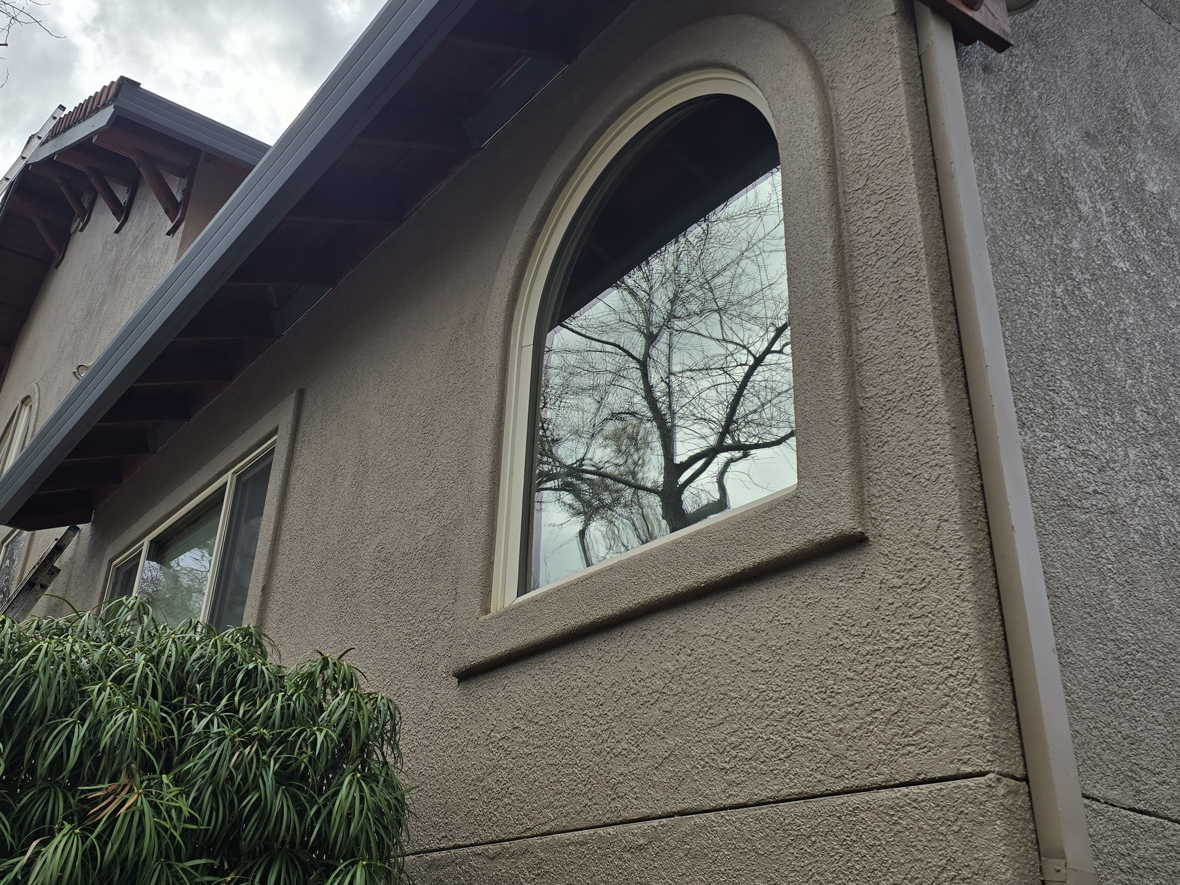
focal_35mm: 34
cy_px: 347
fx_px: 1159
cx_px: 481
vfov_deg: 41.6
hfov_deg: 53.6
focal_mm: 6.3
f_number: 1.7
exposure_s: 1/662
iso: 12
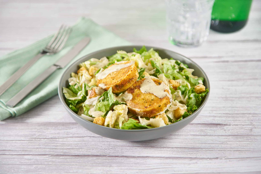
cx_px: 130
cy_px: 87
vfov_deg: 13.0
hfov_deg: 19.5
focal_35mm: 105
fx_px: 761
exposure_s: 1/80
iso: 250
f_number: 4
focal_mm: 105
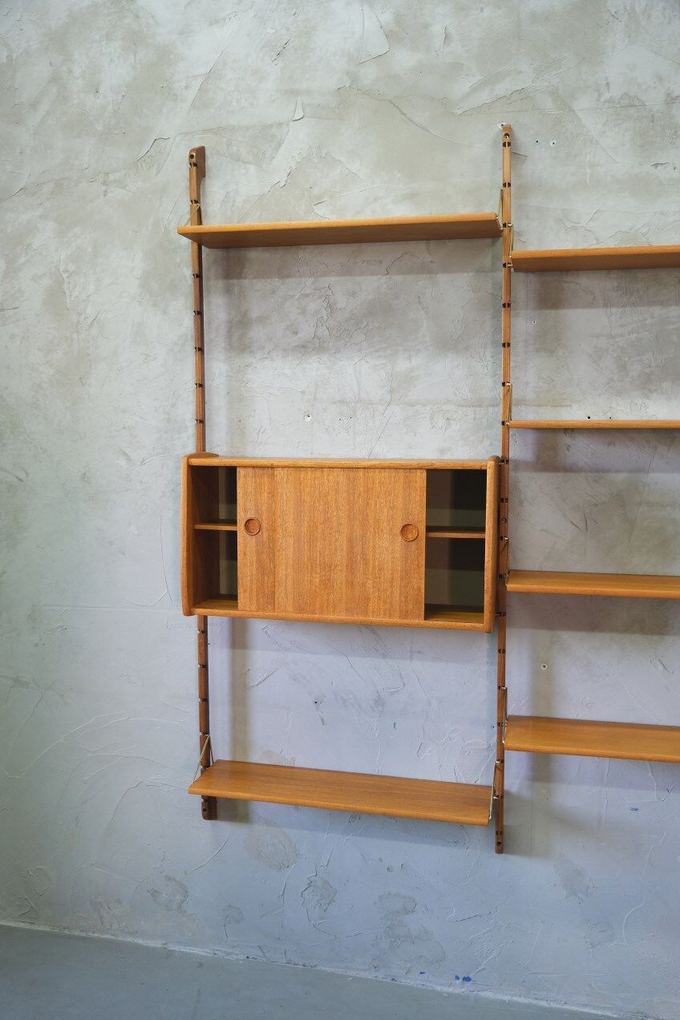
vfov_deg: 61.9
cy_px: 510
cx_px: 340
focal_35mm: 30
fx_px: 850
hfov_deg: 43.6
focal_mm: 20.2
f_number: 4
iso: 1000
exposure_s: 1/28
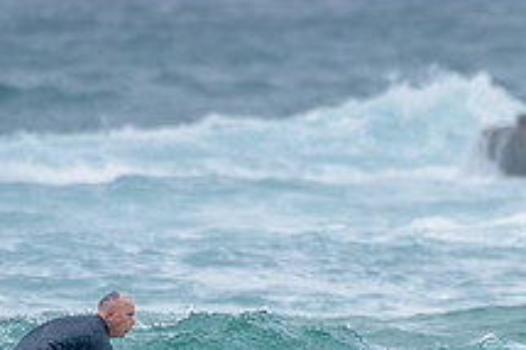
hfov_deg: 1.2
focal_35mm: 1657
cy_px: 393
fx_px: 24191
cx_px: 232
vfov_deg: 0.8
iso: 640
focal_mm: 500
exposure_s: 1/1250
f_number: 5.6
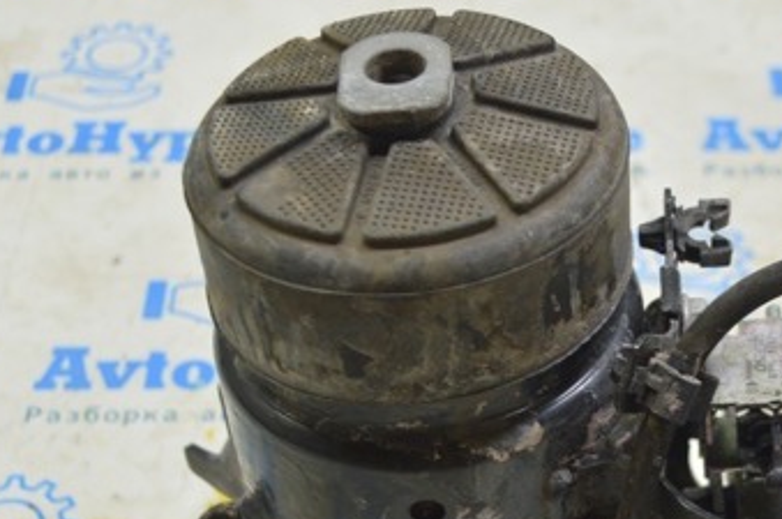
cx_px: 484
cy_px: 416
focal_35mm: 85
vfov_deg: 15.9
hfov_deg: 23.9
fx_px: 1844
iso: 400
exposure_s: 1/20
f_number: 5.6
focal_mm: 30
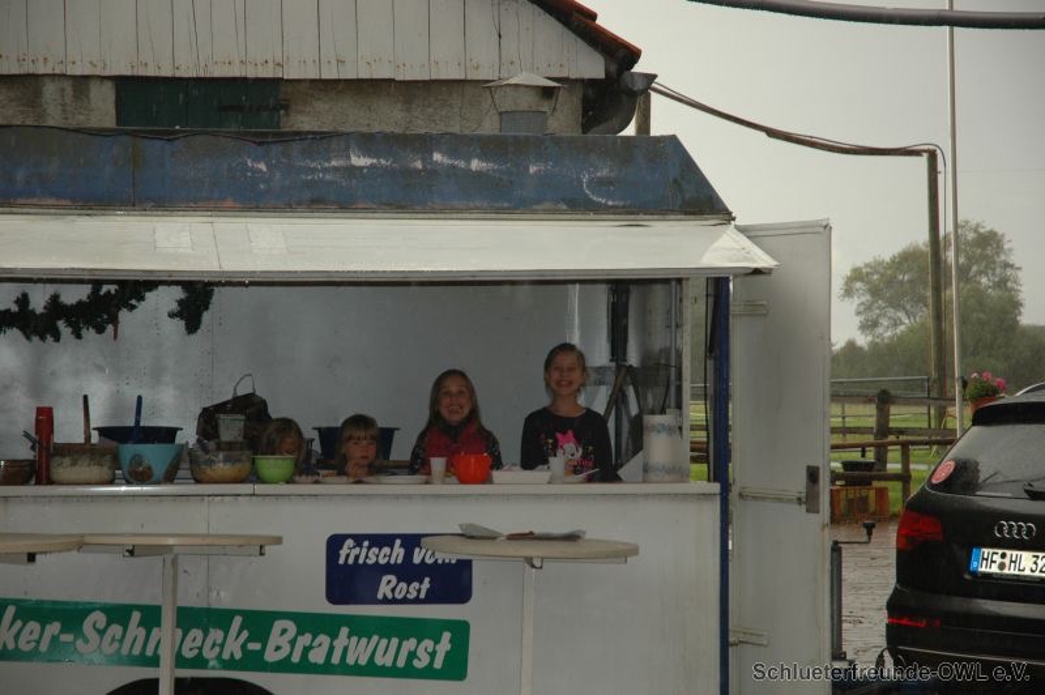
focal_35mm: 105
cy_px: 348
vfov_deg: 13.0
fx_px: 3045
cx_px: 522
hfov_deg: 19.5
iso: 400
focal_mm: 70
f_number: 4.5
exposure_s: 1/400
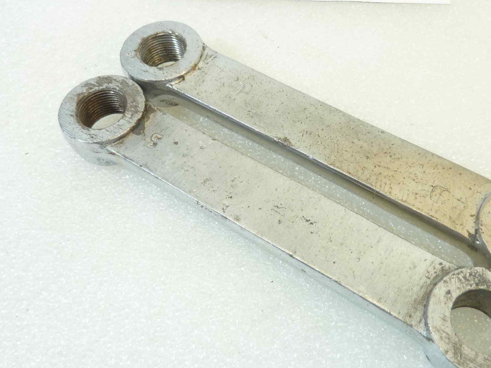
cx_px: 279
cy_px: 170
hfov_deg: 50.0
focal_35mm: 37
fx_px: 525
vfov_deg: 38.6
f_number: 3.3
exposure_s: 1/25
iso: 80
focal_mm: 4.1
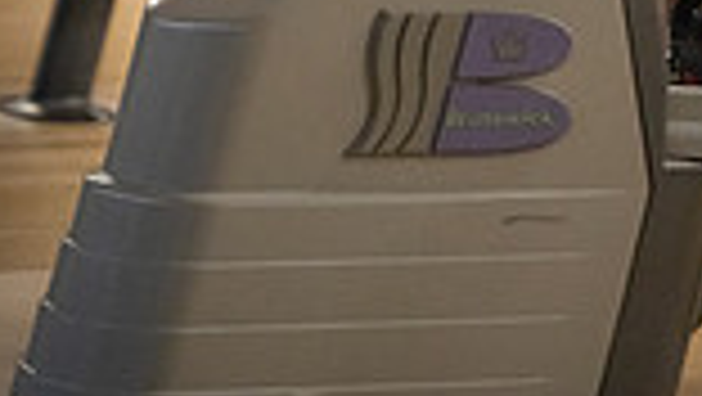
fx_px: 7879
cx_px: 436
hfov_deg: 5.1
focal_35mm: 423
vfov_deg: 2.9
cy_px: -531
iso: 4000
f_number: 2.8
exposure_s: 1/1000
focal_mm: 140
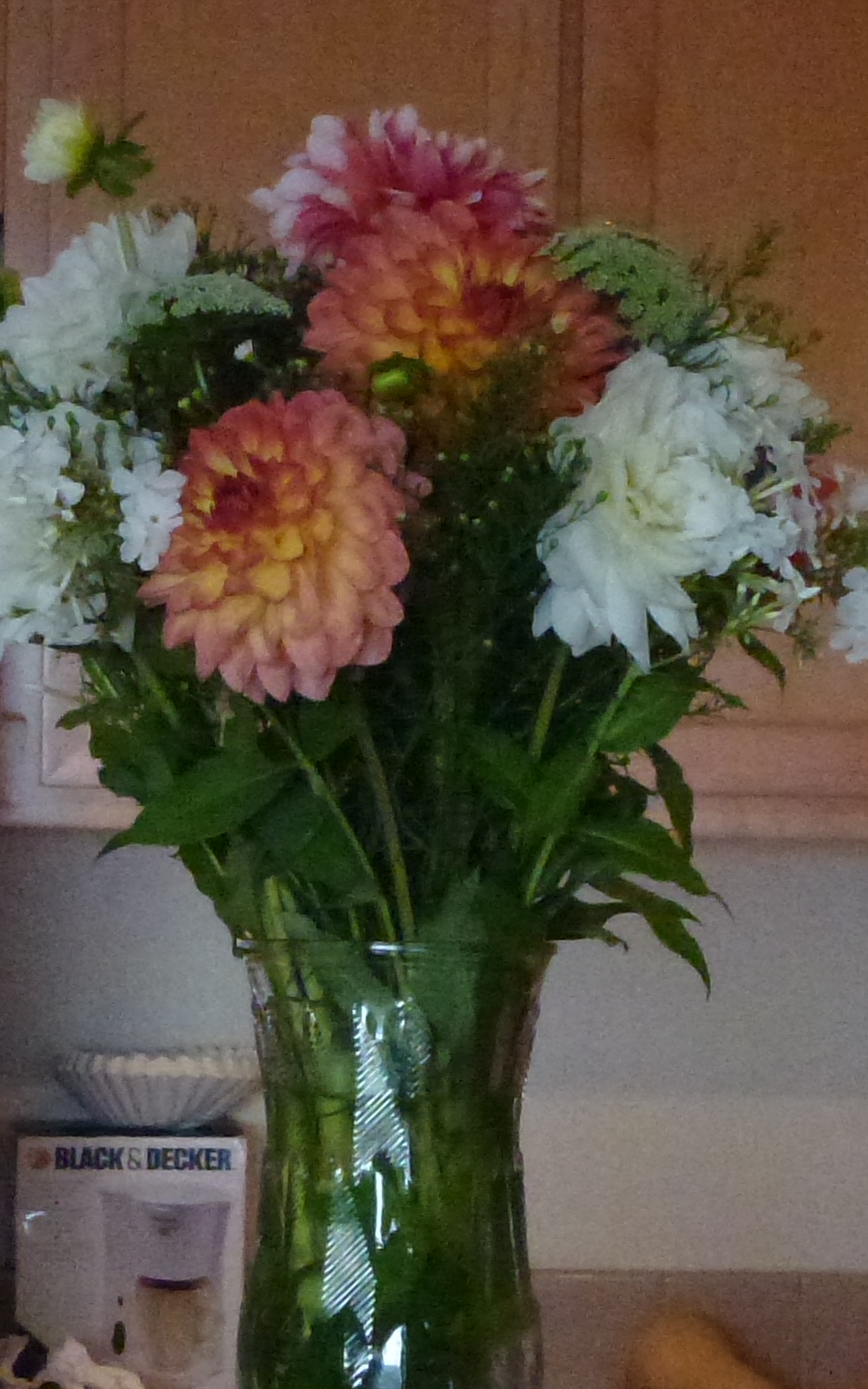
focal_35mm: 159
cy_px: 610
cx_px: 283
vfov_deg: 13.2
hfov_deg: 8.2
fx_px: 6019
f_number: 4.3
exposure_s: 1/50
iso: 800
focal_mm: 9.4
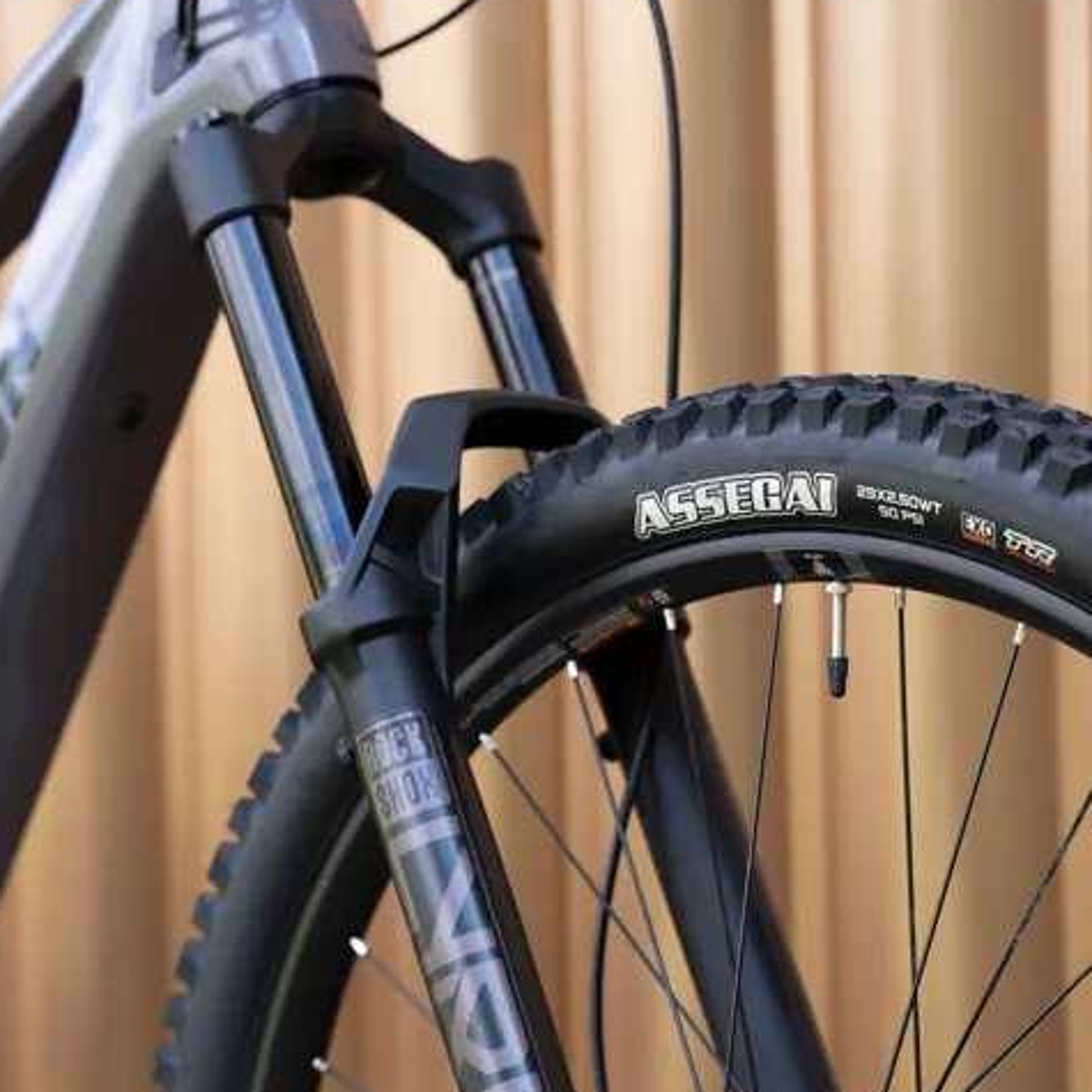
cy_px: 580
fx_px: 3676
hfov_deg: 16.9
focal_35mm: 103
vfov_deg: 16.9
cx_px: 577
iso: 1000
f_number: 4
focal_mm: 72
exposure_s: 1/1250
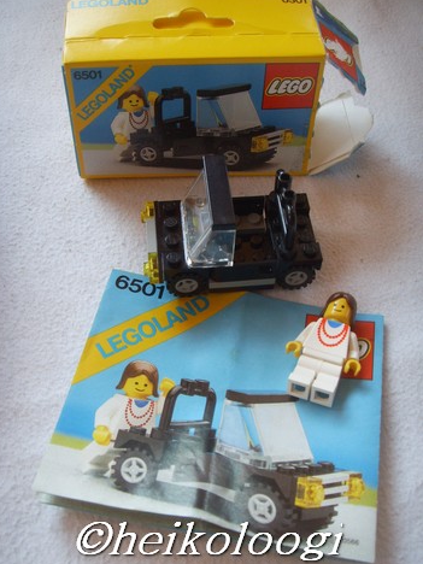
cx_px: 211
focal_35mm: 40
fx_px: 652
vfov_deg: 46.8
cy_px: 282
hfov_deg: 36.0
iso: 100
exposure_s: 1/60
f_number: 3.5
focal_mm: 6.6
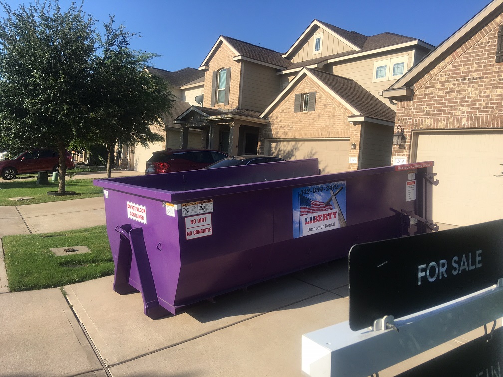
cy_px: 188
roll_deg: -4.0
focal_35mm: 29
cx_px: 252
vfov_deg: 48.2
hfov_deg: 61.7
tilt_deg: -1.0
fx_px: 421
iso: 25
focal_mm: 4.15
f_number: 2.2
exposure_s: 1/1202
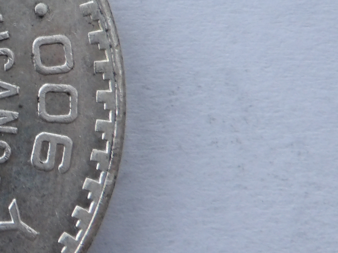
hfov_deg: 13.8
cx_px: -178
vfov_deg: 11.1
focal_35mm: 134
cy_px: 82
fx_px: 1309
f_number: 4.9
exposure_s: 1/18
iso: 200
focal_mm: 7.6
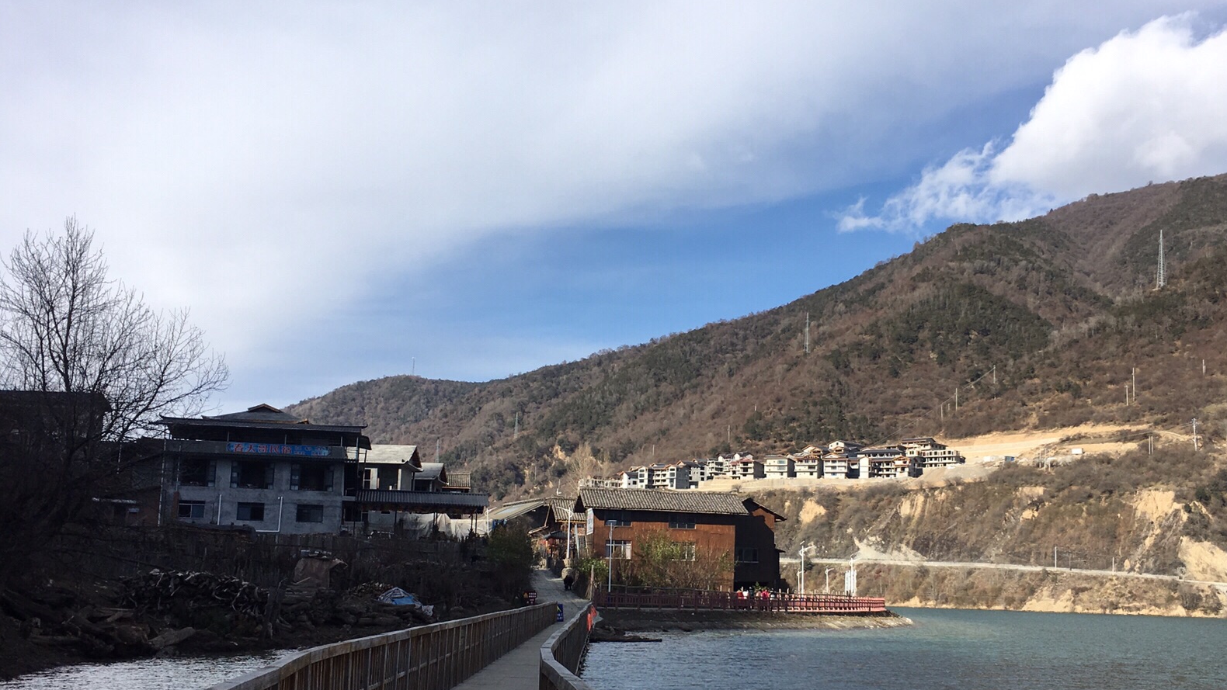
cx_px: 664
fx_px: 1301
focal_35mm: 40
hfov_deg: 50.4
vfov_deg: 29.6
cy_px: 430
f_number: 2.2
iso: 25
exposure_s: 1/1538
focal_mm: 4.15
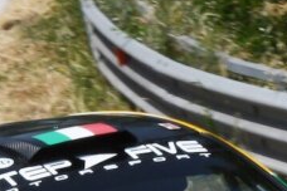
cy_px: 177
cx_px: -21
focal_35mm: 561
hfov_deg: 3.7
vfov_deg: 2.5
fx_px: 4472
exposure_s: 1/500
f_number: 18
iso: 800
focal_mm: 80
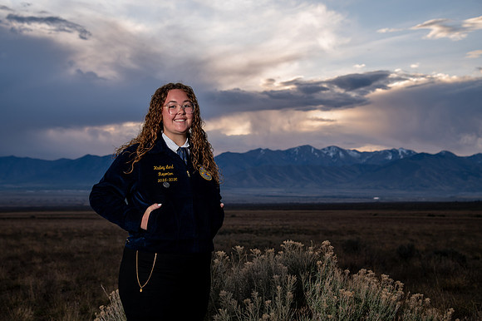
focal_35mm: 59
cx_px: 225
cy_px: 150
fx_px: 784
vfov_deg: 23.1
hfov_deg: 34.1
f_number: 5.6
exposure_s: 1/160
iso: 200
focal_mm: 55
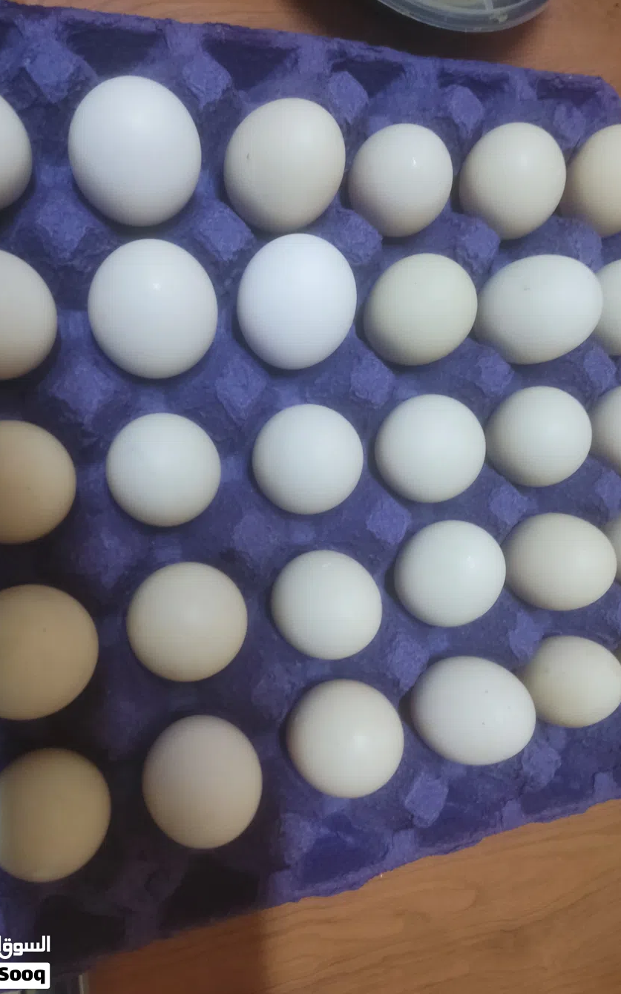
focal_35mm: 27
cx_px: 304
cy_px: 500
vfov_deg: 68.4
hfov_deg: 46.0
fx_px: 731
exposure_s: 1/25
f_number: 1.79
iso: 1087
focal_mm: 4.71
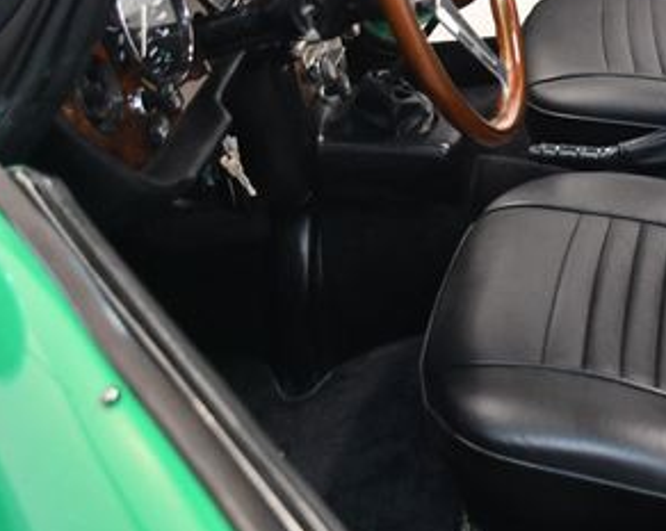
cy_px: 84
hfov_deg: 25.4
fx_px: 1378
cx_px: 707
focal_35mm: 70
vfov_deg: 21.5
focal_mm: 23
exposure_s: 1/100
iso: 3200
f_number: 3.8
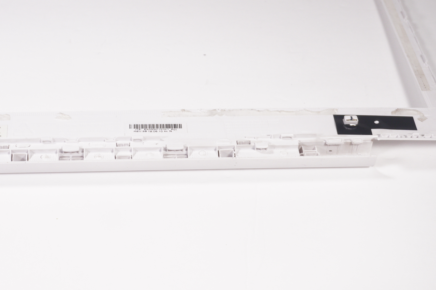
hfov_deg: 28.6
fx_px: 847
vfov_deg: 19.4
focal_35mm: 70
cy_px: 98
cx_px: 126
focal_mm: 28
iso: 800
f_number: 5
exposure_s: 1/500
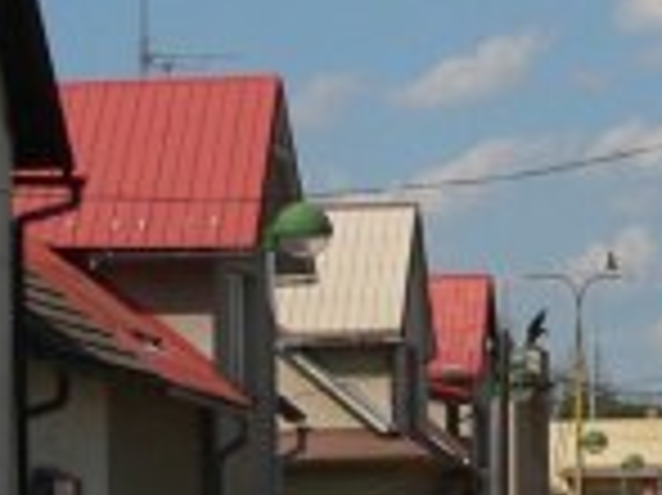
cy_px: 450
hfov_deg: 10.0
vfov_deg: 7.5
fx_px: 3745
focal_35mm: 196
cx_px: 657
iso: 80
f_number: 5.6
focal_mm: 6
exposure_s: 1/500
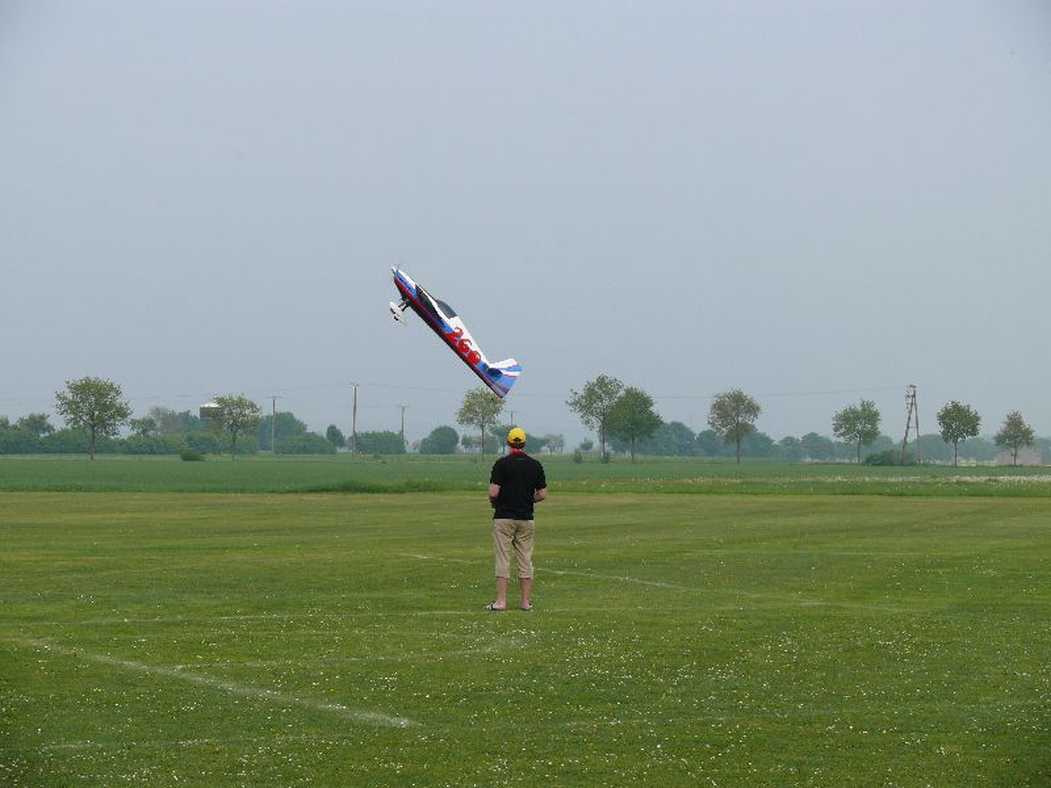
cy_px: 394
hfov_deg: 18.4
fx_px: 3249
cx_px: 526
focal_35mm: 107
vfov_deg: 13.8
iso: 100
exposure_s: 1/640
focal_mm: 22.7
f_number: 4
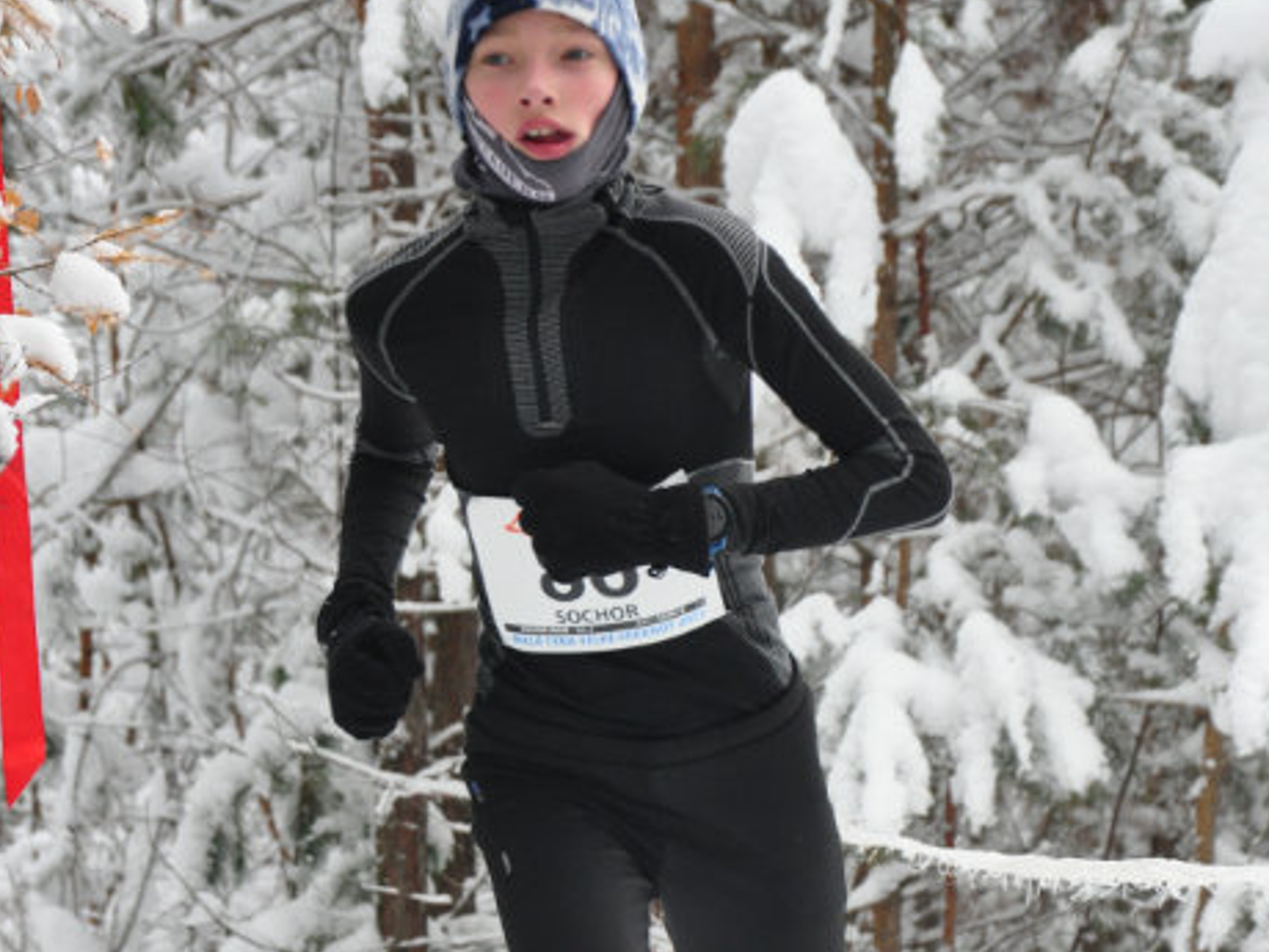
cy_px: 803
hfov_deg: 7.5
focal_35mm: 263
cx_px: 630
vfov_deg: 5.6
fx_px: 9635
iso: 800
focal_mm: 105
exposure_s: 1/320
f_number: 5.6
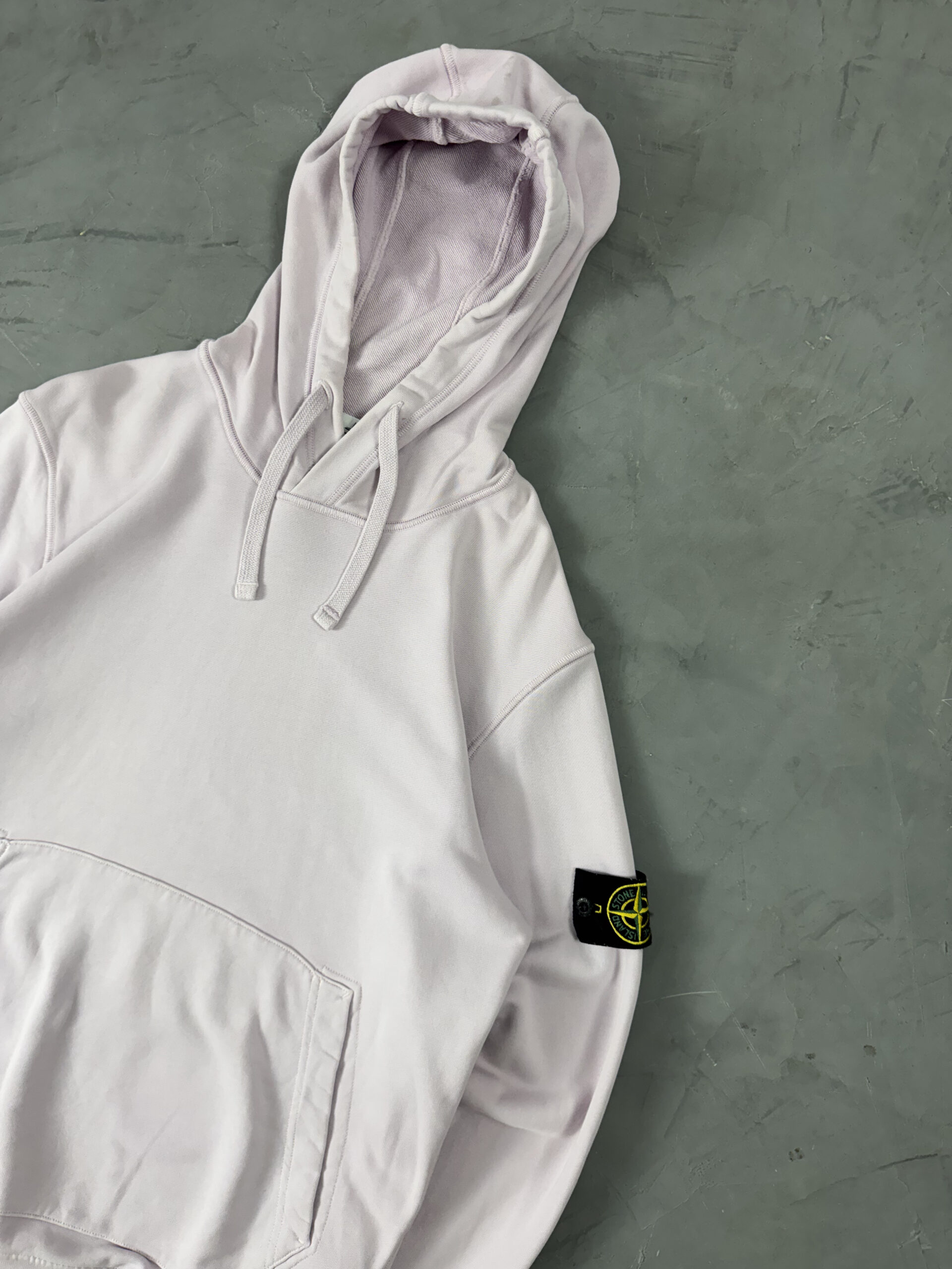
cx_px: 476
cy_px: 634
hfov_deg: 56.8
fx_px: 880
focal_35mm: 24
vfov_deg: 71.6
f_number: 1.78
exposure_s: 1/120
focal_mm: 6.76
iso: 125
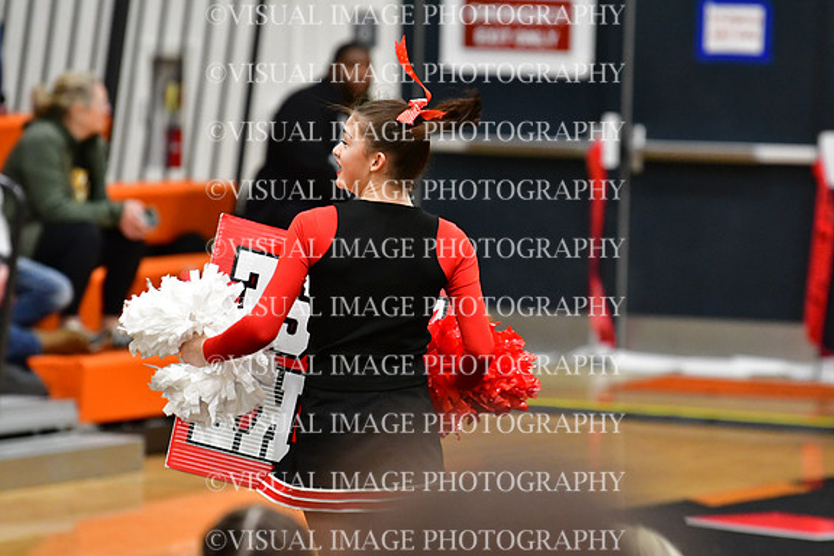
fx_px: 6996
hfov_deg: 6.8
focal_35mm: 302
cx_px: 416
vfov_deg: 4.6
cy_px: 277
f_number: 3.5
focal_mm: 200
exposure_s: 1/500
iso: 5000
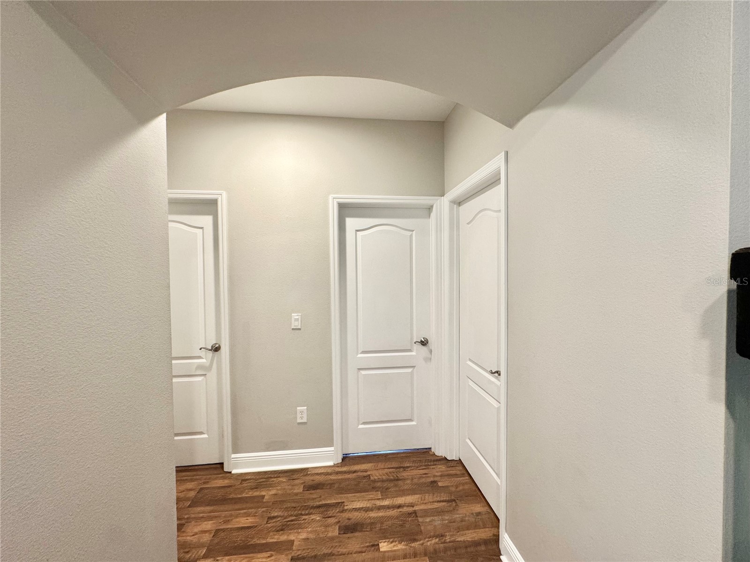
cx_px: 375
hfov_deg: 102.1
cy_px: 281
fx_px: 303
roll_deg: +0.6
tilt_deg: -1.7
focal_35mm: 14
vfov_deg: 85.7
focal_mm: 2.22
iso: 160
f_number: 2.2
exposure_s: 1/60
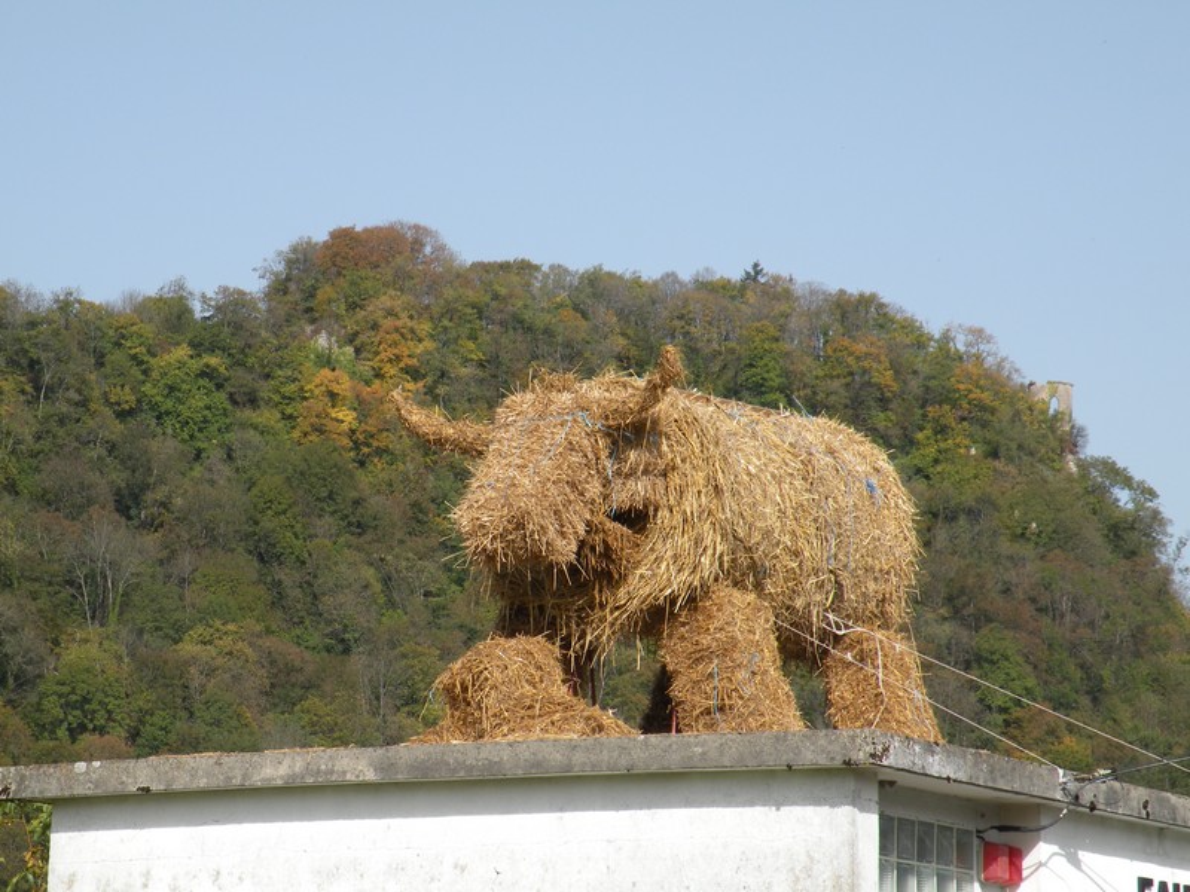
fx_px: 4435
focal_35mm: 129
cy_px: 446
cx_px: 595
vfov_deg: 11.5
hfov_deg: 15.3
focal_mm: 22.9
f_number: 7.1
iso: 64
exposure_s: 1/238
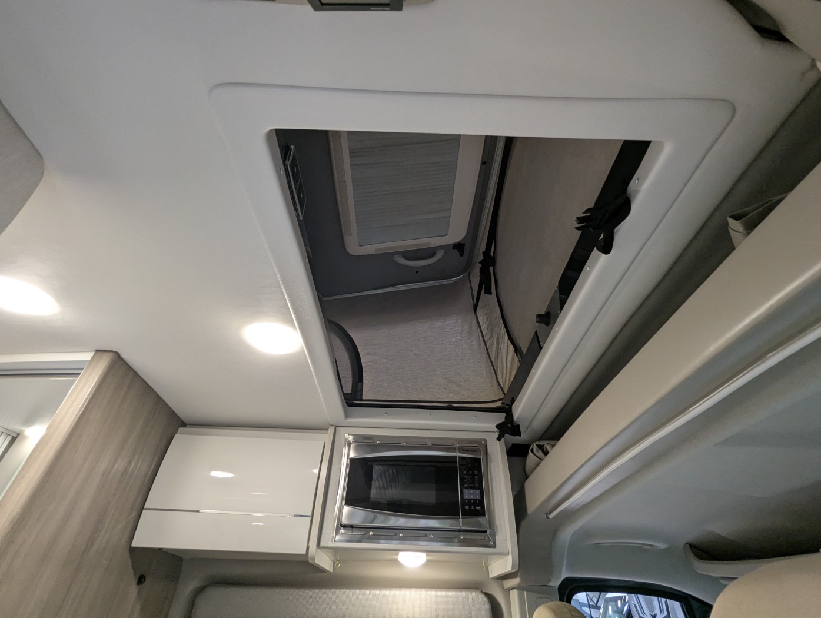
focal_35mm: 16
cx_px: 410
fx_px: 380
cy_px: 309
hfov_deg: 94.4
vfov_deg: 78.2
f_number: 2.2
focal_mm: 2.35
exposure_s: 1/55.3
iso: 167
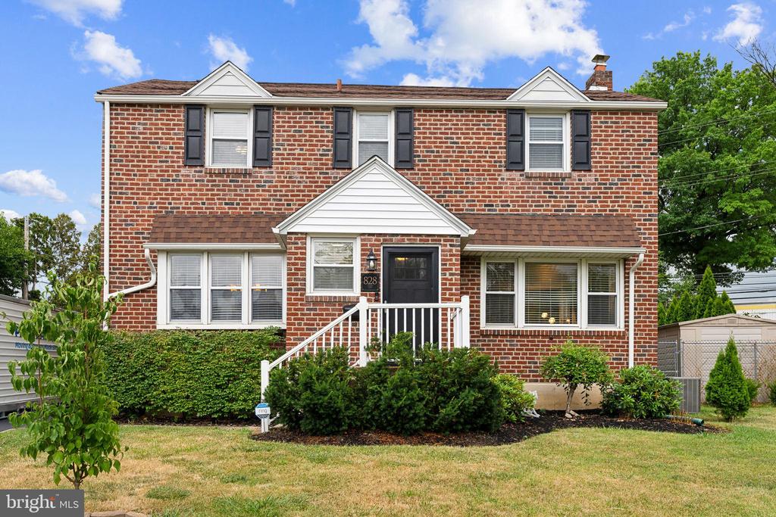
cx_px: 388
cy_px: 258
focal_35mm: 28
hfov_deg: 64.5
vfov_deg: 45.7
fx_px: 614
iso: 100
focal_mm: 28.5
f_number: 8
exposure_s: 1/60
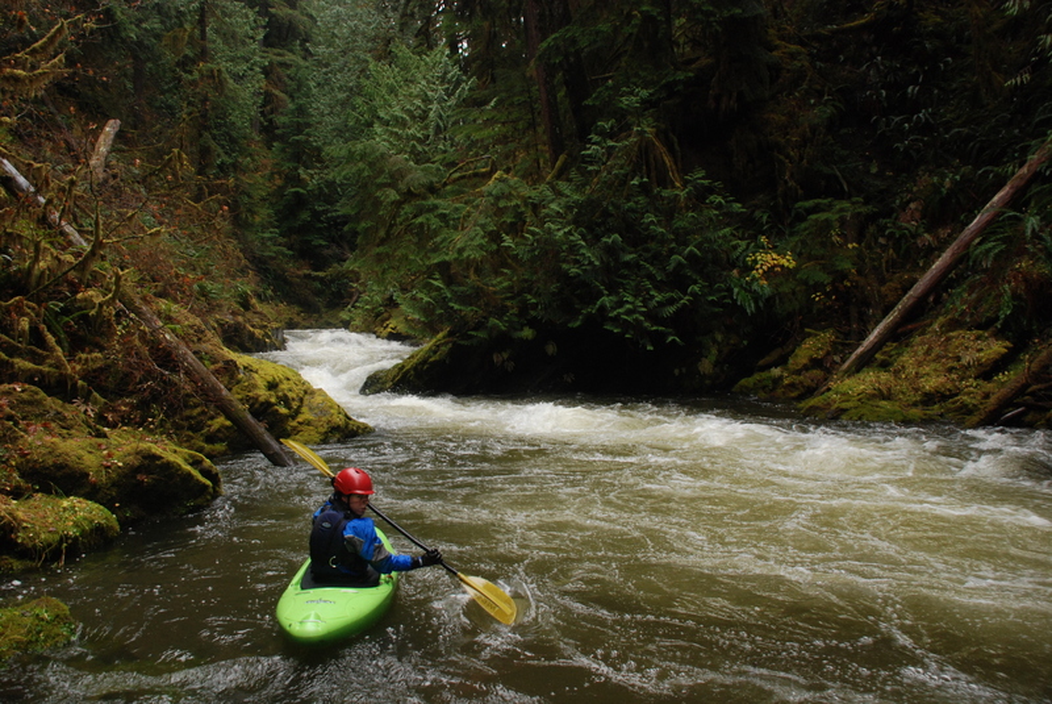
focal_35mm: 30
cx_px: 526
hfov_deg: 61.9
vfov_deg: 43.7
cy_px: 352
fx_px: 877
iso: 500
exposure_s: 1/60
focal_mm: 20
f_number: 3.8
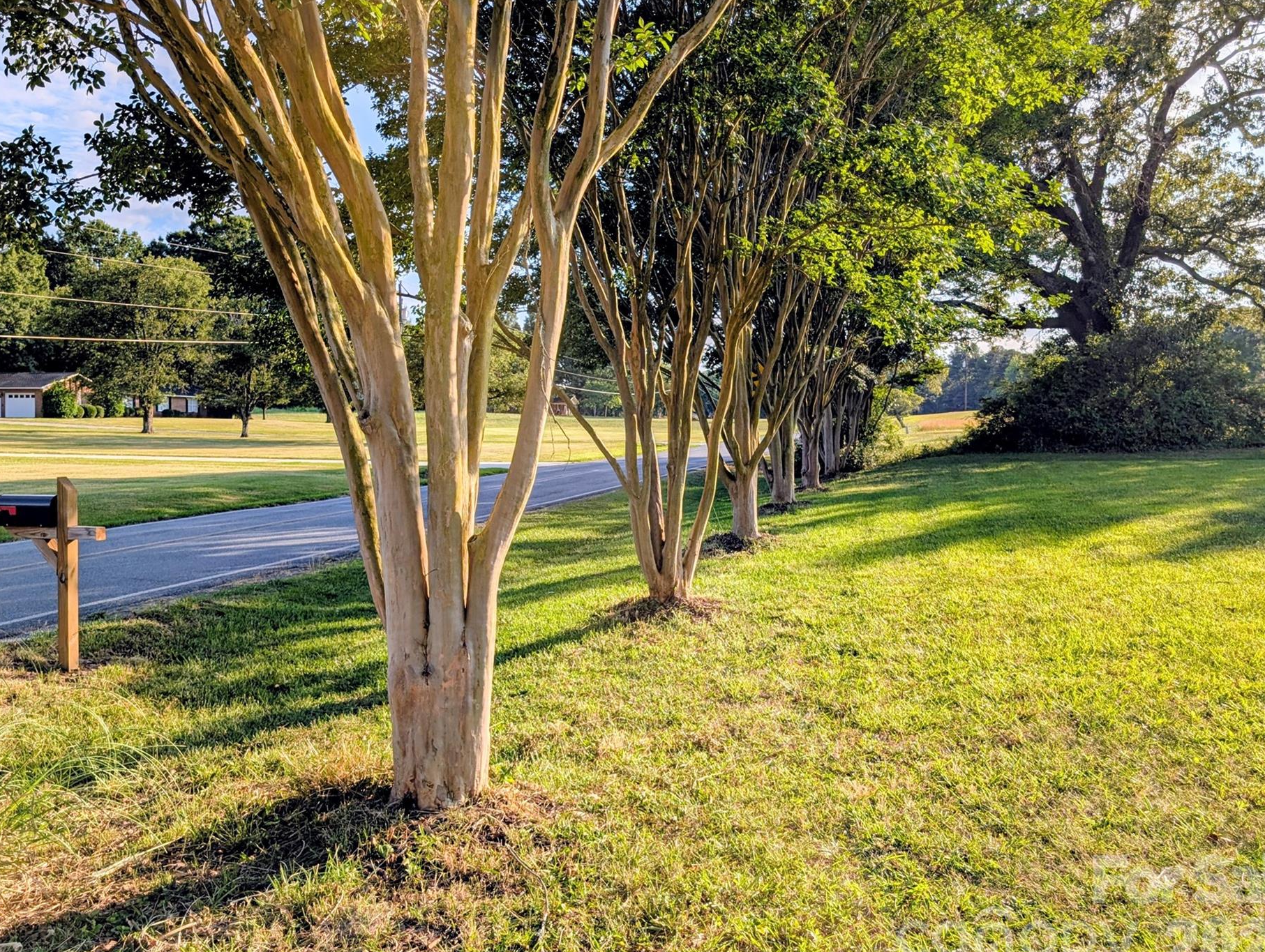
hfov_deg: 65.2
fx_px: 988
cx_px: 603
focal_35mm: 27
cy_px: 456
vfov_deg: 51.4
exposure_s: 1/5464
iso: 20
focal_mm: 6.9
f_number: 1.68
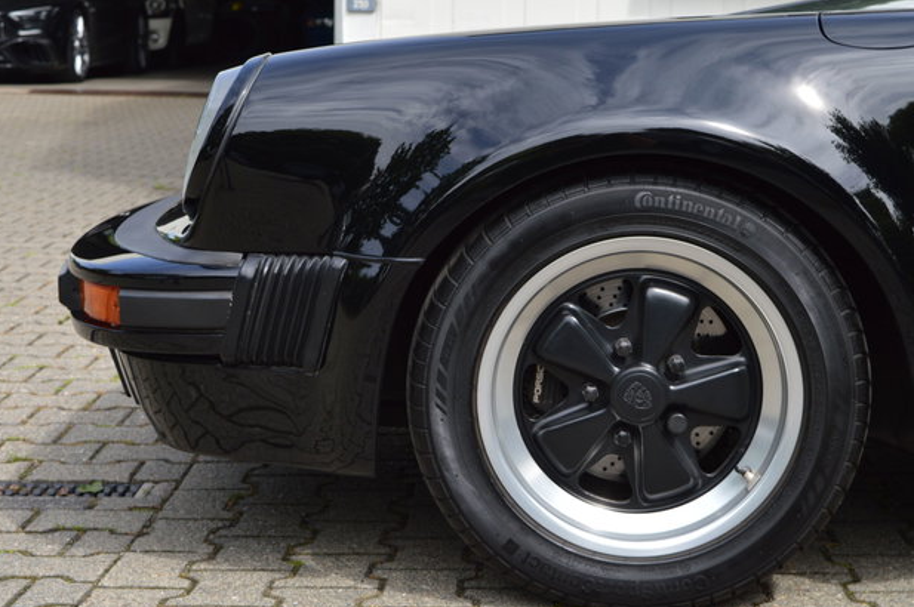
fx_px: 1801
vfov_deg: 19.1
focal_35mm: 71
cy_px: 353
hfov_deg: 28.5
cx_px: 487
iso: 100
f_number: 7.1
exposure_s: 1/200
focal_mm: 38
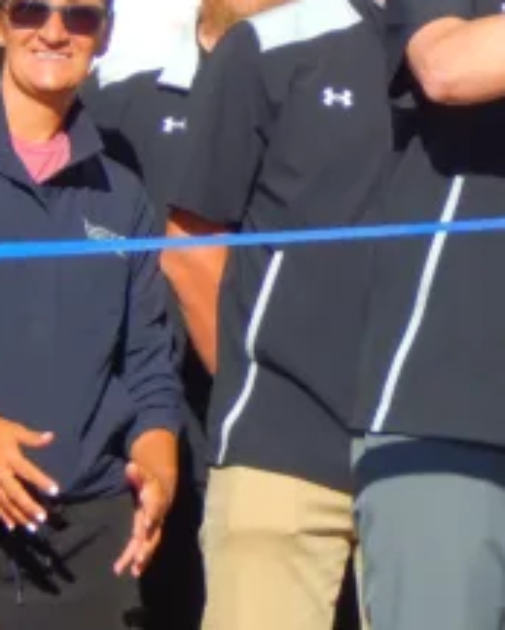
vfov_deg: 3.5
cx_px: 743
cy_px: 192
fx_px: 10231
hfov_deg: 2.8
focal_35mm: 548
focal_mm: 32.8
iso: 125
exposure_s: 1/500
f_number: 5.3
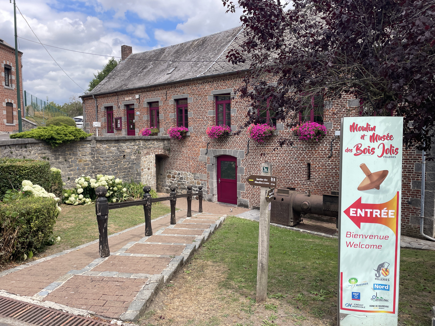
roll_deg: +0.7
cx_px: 218
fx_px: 327
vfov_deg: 53.1
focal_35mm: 26
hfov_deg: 67.3
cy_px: 163
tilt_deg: -3.6
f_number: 1.6
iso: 32
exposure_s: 1/1887
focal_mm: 4.2
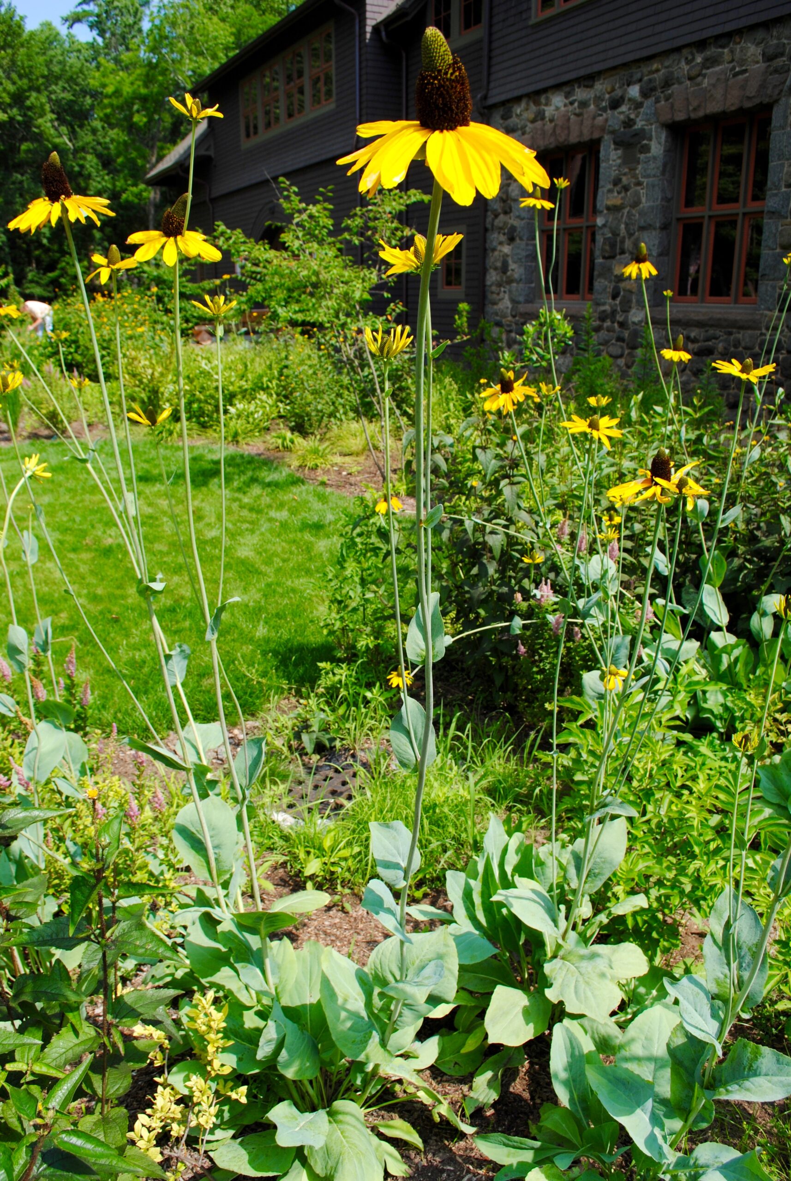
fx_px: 887
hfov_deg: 48.1
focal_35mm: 27
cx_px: 396
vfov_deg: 67.3
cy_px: 590
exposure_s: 1/200
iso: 100
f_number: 7.1
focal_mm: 18
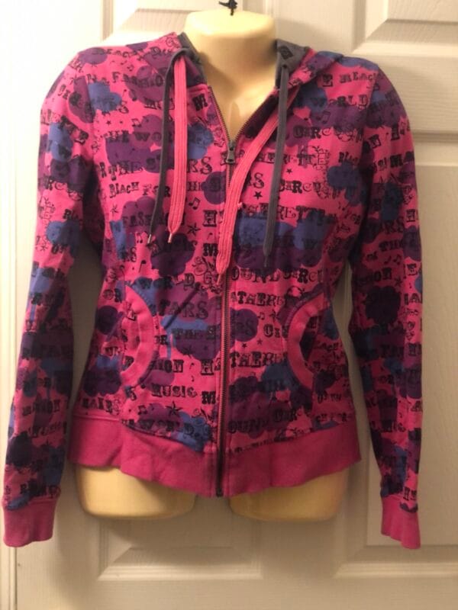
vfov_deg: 36.8
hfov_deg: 28.0
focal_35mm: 52
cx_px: 229
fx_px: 917
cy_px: 305
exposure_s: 1/15
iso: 160
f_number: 2.4
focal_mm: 6
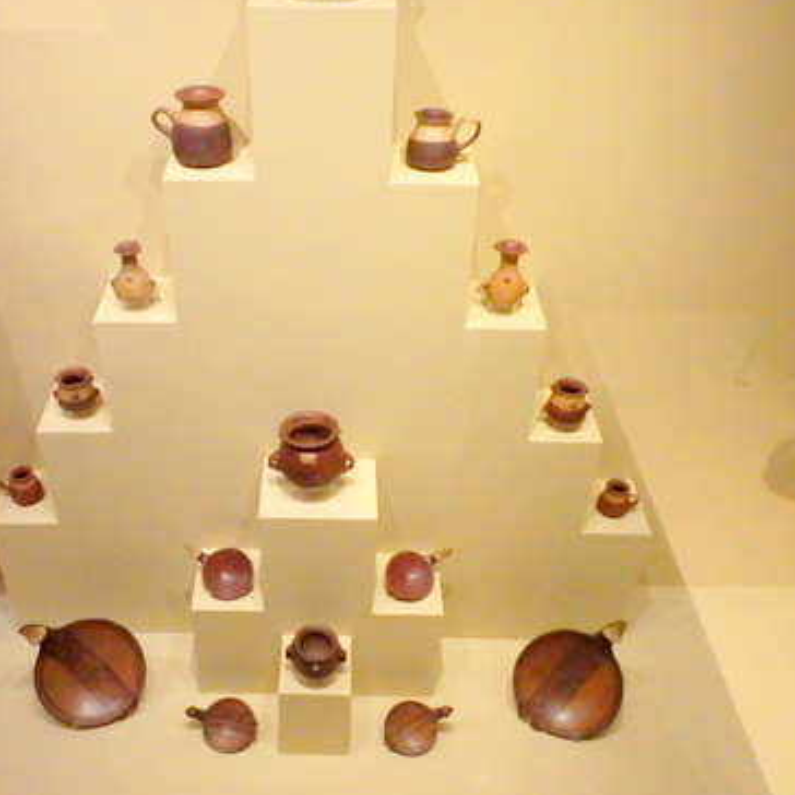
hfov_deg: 48.2
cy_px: 399
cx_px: 328
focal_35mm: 34
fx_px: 883
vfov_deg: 48.5
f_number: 3.9
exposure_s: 1/80
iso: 1600
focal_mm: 5
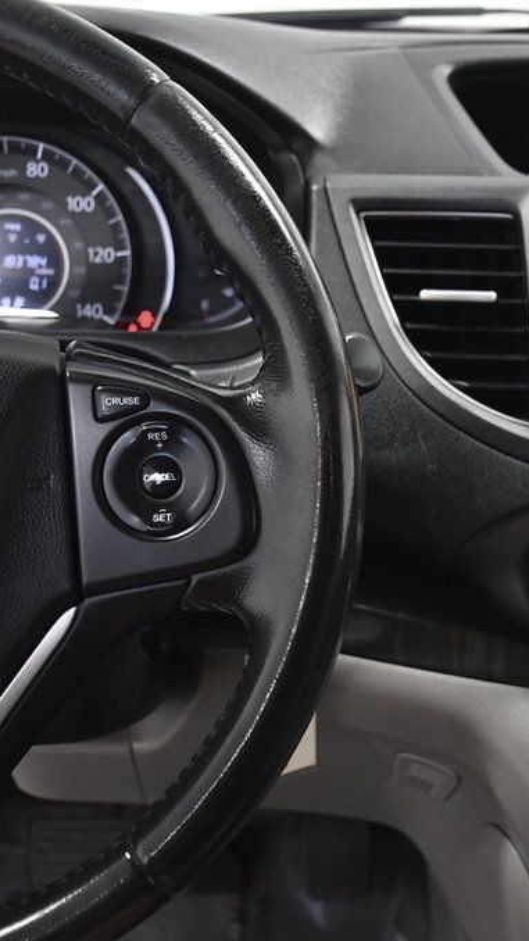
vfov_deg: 36.6
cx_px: 443
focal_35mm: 57
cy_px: 473
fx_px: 1422
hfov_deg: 20.8
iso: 2500
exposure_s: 1/250
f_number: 3.8
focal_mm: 24
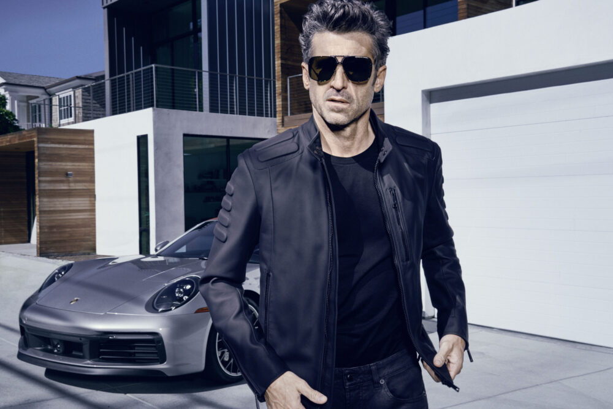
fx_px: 681
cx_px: 306
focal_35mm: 40
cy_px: 204
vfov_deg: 33.4
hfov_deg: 48.5
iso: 100
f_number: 16
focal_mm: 40
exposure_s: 1/200
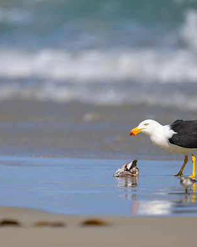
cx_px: 69
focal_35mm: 1161
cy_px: 88
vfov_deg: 1.7
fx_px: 8461
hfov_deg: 1.3
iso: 140
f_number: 4
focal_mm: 560
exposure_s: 1/3200
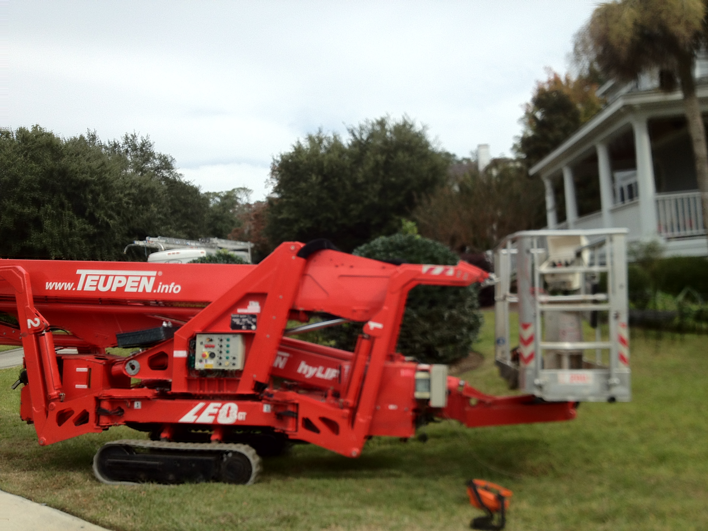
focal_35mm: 35
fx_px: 716
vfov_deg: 40.7
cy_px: 266
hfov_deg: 52.6
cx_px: 354
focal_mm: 4.28
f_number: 2.4
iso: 64
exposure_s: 1/789
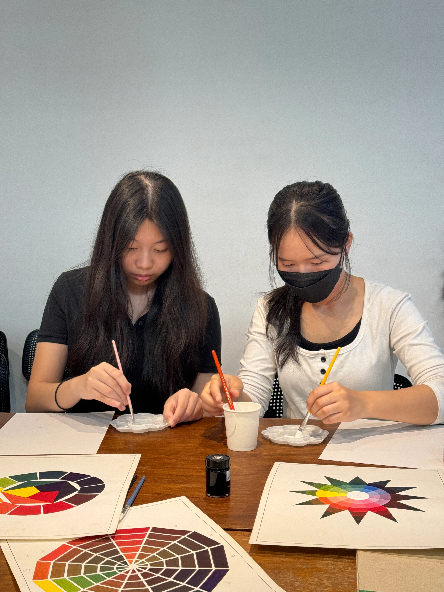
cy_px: 296
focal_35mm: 48
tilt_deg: -6.1
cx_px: 222
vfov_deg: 39.7
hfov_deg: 30.3
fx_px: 821
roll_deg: +0.5
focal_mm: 6.76
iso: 125
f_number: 1.78
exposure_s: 1/60
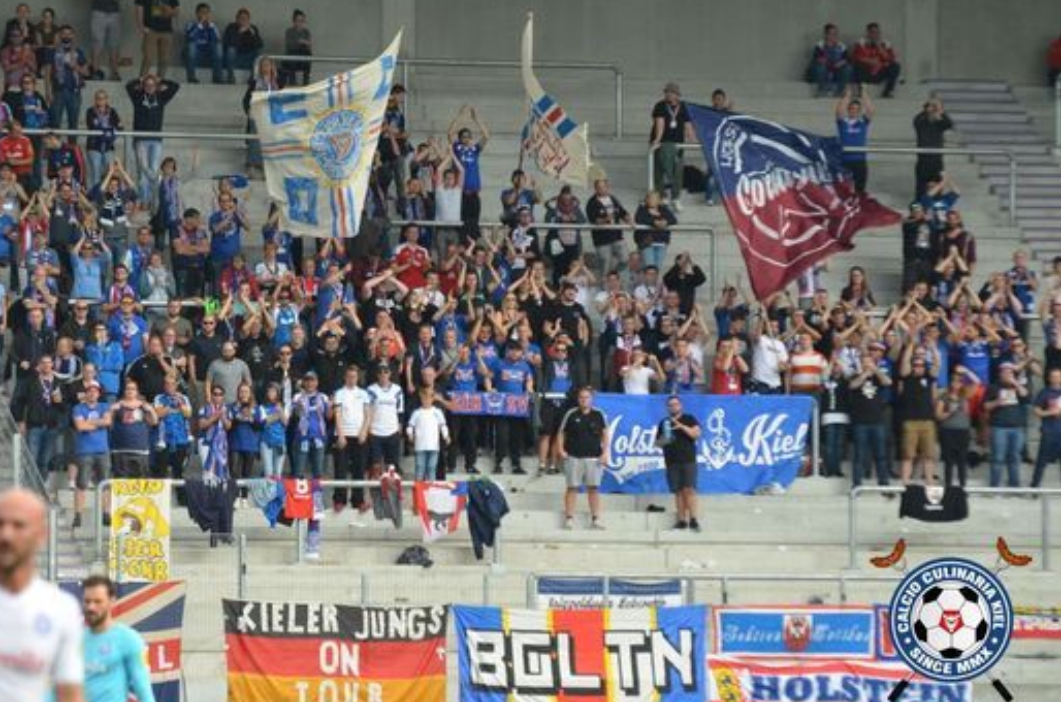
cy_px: 329
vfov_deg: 4.1
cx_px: 475
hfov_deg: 6.2
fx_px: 9790
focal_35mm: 333
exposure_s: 1/1250
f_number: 4.5
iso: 400
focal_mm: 200
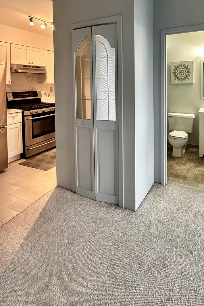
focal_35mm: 21
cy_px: 87
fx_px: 178
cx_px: 133
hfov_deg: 58.4
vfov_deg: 76.8
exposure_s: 1/120
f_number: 2.2
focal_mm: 2.22
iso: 320
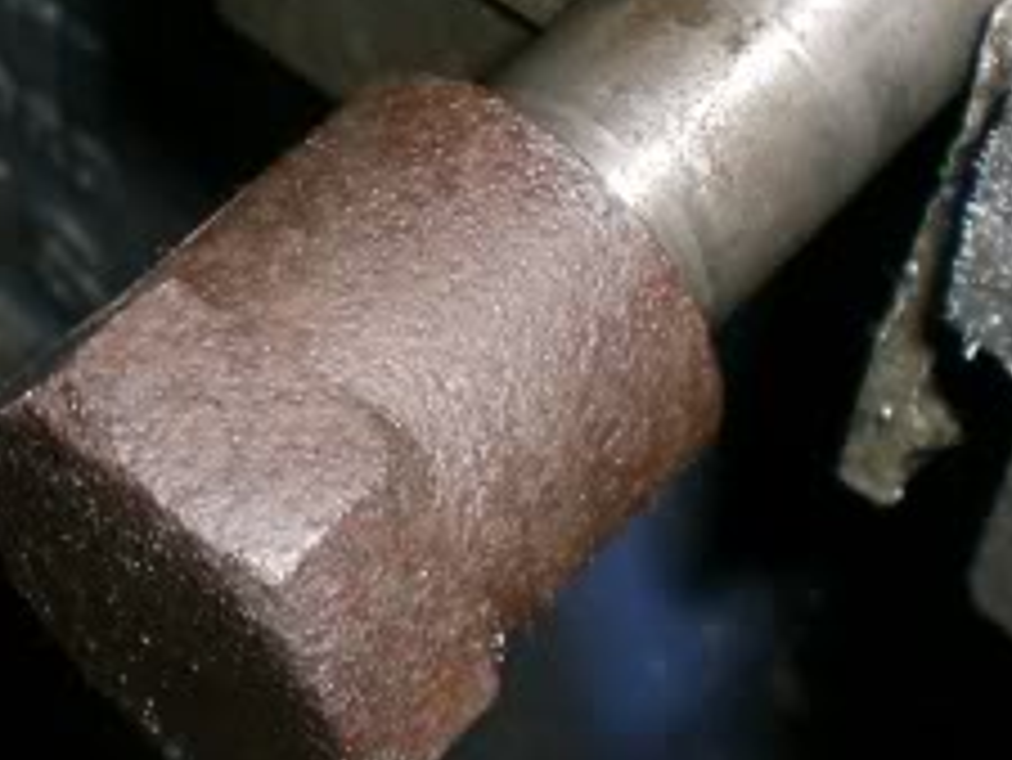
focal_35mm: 108
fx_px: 3159
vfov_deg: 13.7
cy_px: 373
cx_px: 342
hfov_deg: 18.2
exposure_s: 1/60
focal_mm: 6.3
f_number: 4.4
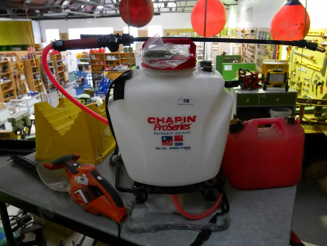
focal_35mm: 30
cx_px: 164
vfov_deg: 46.8
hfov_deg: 59.9
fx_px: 284
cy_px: 123
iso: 3200
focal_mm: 15
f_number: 4
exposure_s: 1/50
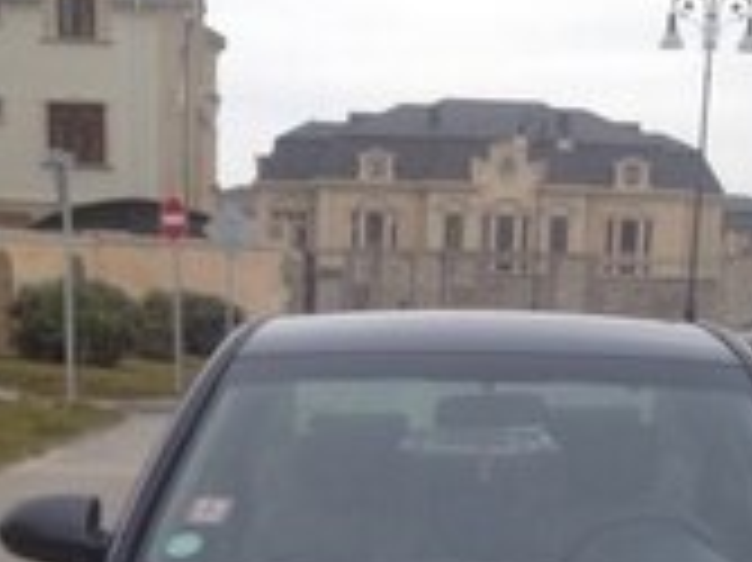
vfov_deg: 13.4
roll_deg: +0.7
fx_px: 2258
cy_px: 841
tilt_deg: -14.8
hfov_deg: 18.9
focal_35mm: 104
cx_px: 396
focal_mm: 4.28
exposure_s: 1/211
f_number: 2.4
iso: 50
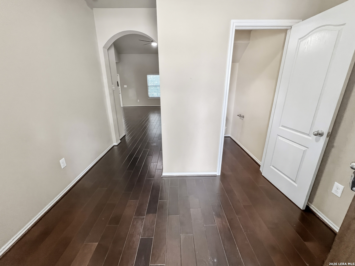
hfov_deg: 106.2
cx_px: 178
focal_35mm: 13
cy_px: 133
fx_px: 133
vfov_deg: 89.9
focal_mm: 1.6
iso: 400
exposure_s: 1/60
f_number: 1.8
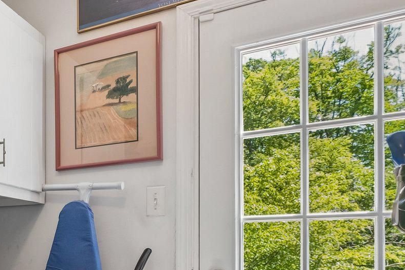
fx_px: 439
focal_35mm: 39
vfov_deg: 32.5
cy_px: 244
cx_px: -62
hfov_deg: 38.7
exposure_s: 1/8
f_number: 8
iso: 250
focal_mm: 10
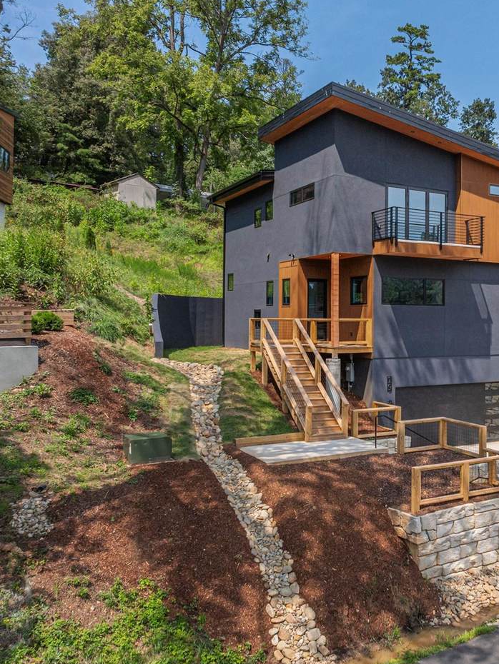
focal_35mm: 33
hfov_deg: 41.6
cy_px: 326
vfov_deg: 55.3
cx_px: 377
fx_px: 634
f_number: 2.8
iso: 400
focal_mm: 12.29
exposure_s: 1/6400
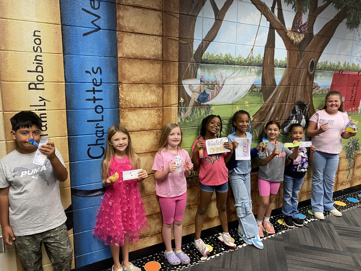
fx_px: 271
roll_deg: -0.9
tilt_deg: -10.6
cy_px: 136
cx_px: 180
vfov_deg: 53.1
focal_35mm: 26
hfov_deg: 67.3
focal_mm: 4.25
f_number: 1.8
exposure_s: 1/60
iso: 160
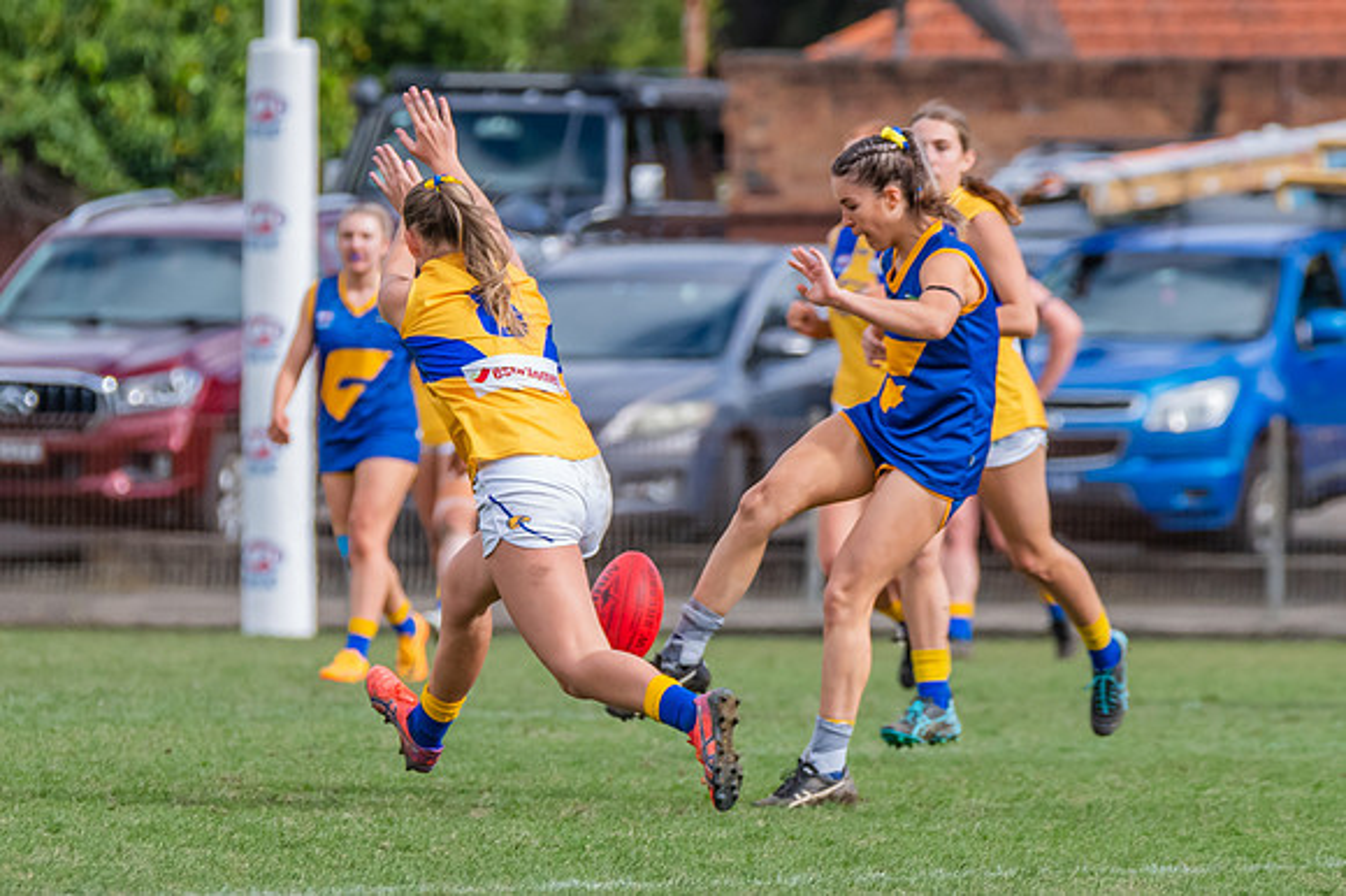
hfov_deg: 2.8
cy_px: 535
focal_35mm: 749
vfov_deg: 1.8
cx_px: 516
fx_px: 27993
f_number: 7.1
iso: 800
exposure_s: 1/1600
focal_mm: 360
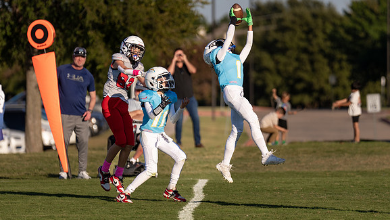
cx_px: 190
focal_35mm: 360
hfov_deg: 6.0
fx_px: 3724
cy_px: 96
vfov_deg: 3.4
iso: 100
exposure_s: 1/2500
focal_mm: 200
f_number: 2.8
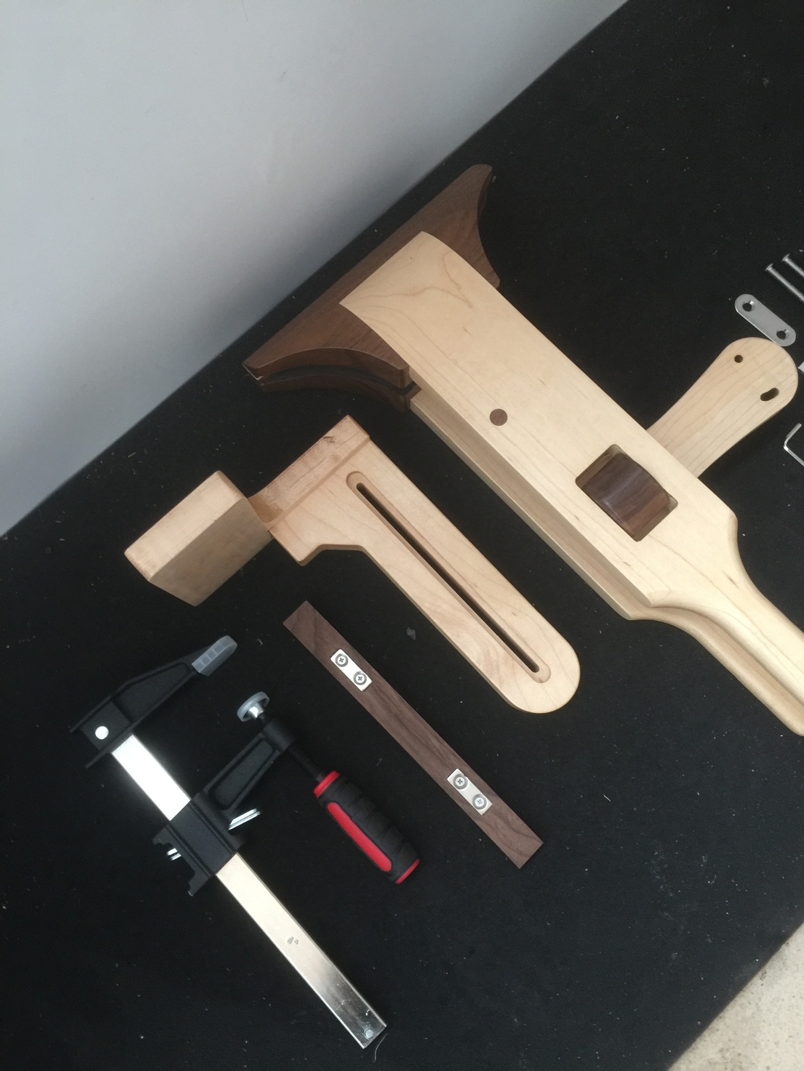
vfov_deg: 61.7
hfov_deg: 48.2
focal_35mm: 29
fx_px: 898
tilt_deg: -77.6
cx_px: 402
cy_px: 536
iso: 125
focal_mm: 4.15
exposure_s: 1/8
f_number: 2.2
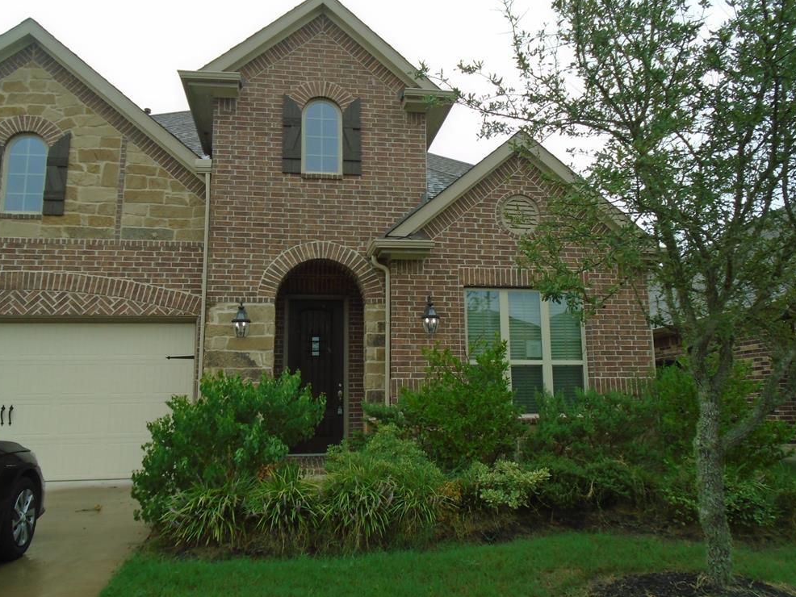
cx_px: 392
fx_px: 621
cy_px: 289
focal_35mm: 27
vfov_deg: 51.4
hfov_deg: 65.3
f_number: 3.2
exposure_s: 1/500
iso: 100
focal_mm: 4.6
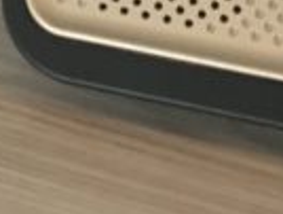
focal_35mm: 221
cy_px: -492
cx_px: -49
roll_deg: -0.5
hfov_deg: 8.8
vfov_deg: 6.1
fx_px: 1810
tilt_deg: -11.2
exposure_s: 1/33
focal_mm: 4.15
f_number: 2.2
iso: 125
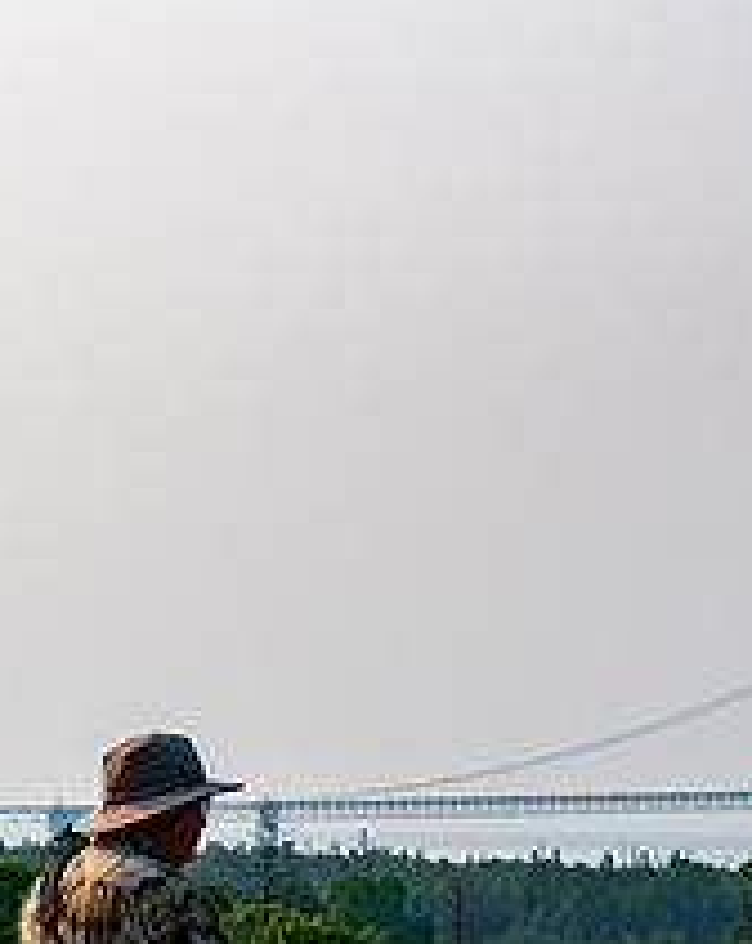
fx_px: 6920
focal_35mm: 248
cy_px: 875
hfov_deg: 6.2
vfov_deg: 7.8
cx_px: 757
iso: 100
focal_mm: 48
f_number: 2.8
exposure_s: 1/3200
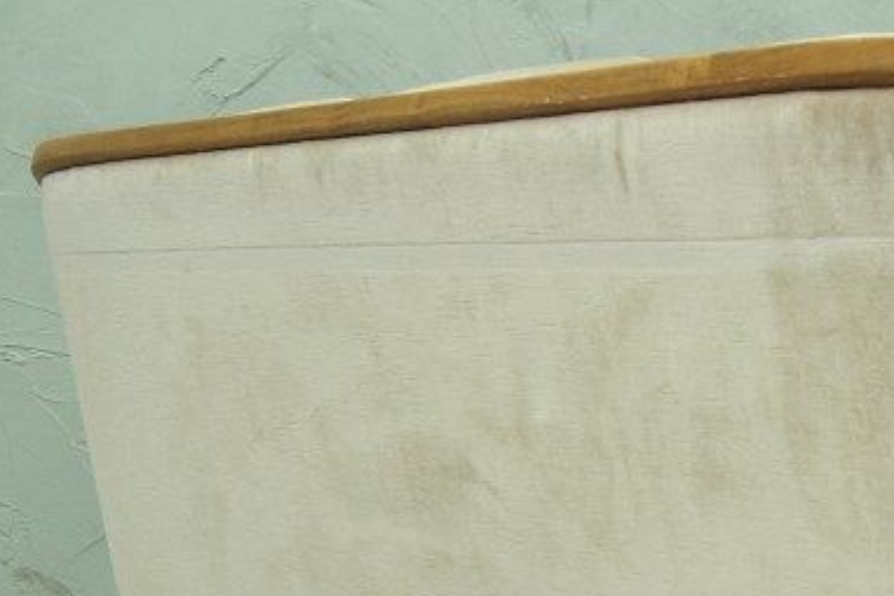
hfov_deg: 16.8
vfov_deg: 11.6
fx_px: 2930
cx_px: 1000
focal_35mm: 118
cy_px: 516
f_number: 6.3
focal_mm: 24
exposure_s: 1/13
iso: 400
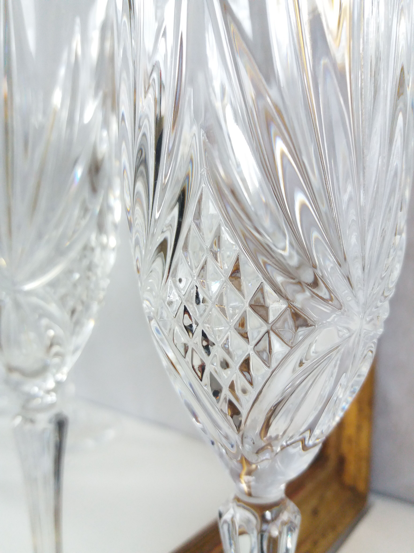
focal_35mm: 28
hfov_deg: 49.7
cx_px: 207
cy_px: 276
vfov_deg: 63.4
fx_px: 446
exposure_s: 1/297
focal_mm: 3.7
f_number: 1.9
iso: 200
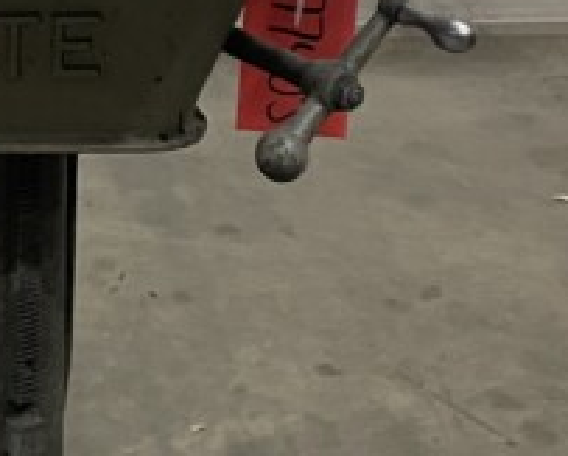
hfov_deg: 15.3
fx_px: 2071
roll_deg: +0.7
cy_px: 8
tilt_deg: -18.0
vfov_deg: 12.4
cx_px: -39
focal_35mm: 123
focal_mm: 5.1
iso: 250
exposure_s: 1/60
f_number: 1.6
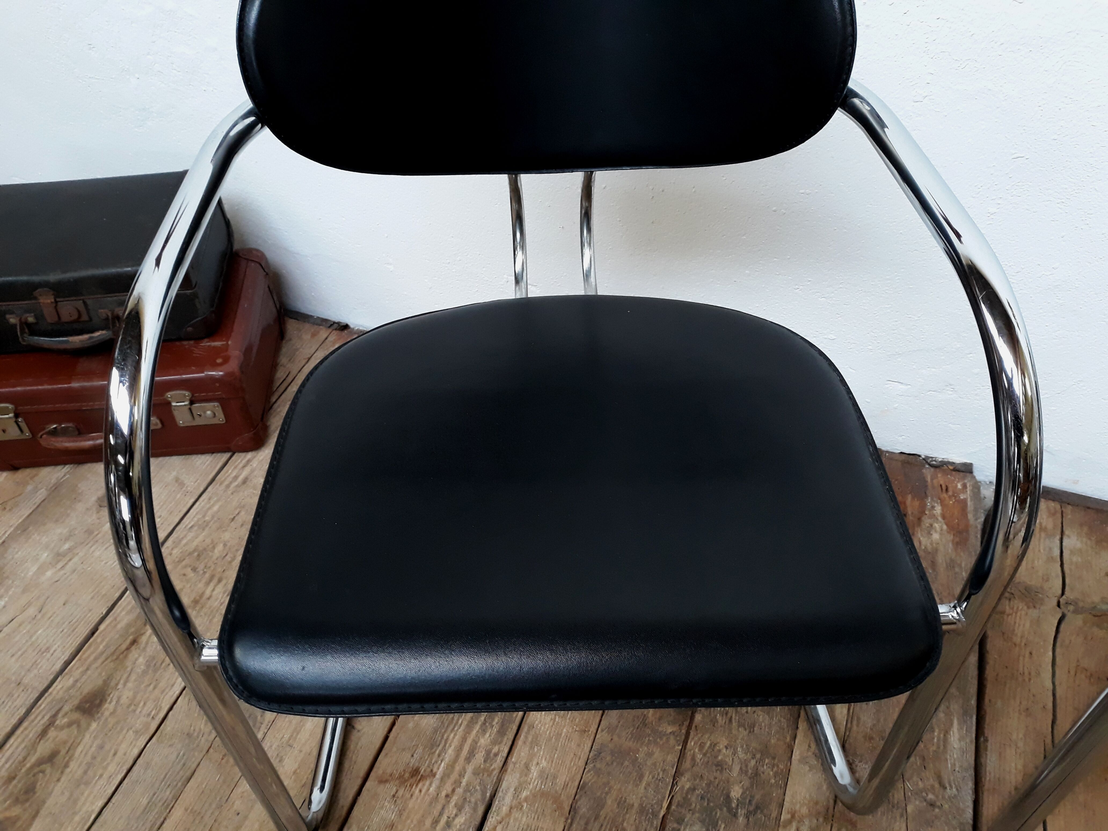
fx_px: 864
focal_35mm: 27
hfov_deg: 65.3
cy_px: 416
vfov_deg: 51.4
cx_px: 554
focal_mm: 3.71
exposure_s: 1/50
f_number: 1.7
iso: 160
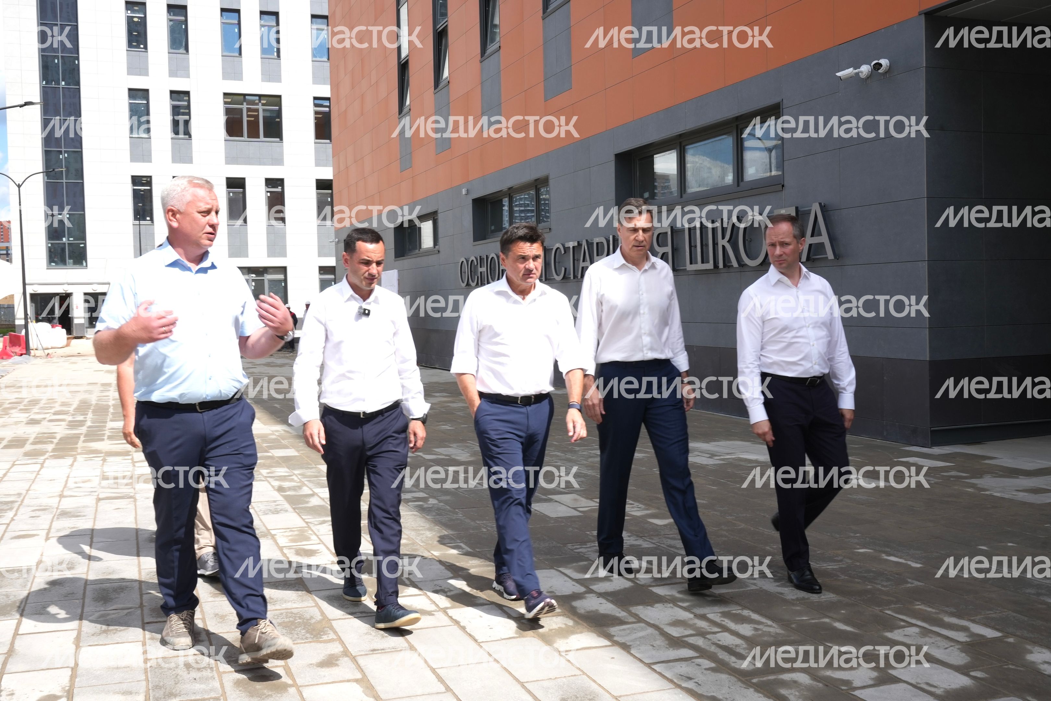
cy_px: 350
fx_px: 934
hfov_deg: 58.7
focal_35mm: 32
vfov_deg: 41.1
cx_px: 526
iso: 200
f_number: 11
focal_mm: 32
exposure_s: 1/200
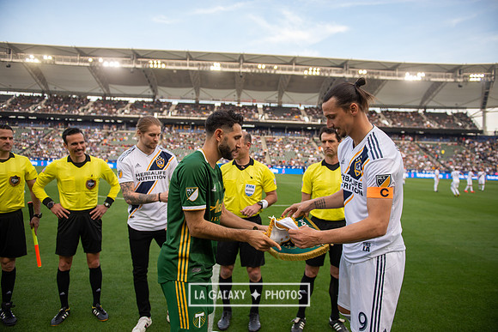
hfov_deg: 73.7
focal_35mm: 24
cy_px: 166
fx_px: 332
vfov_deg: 53.2
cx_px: 249
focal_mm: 24
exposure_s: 1/800
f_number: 2.8
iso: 400
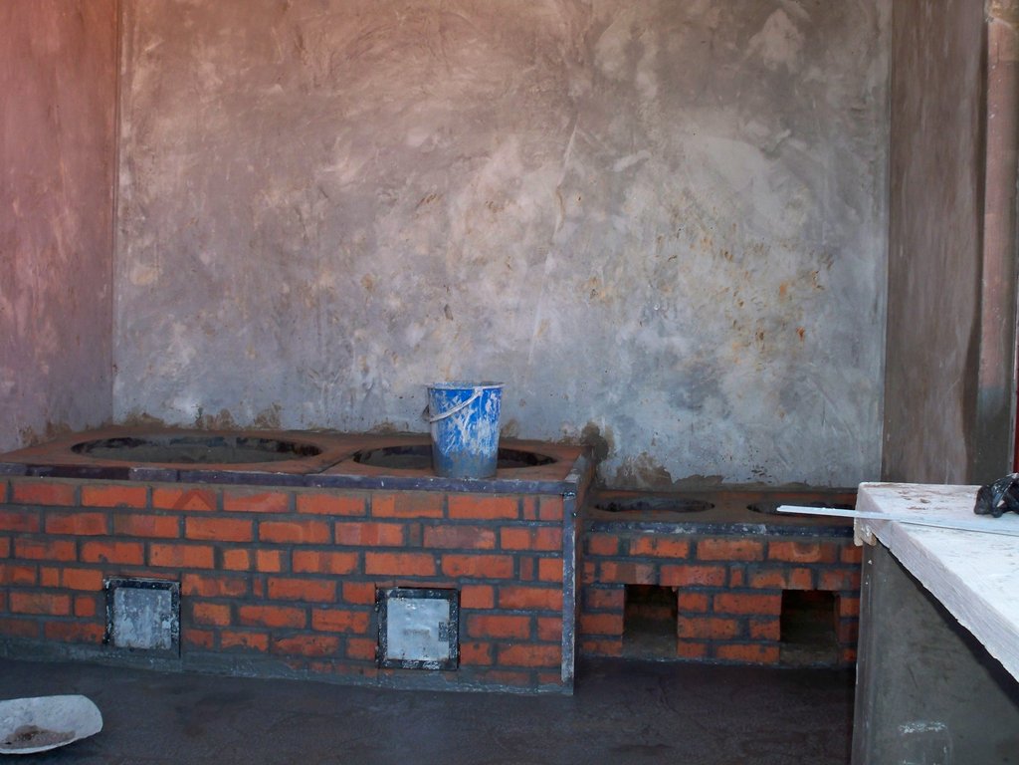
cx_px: 510
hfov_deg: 42.9
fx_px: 1295
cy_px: 382
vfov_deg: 32.9
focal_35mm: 44
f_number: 3.5
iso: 200
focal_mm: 7.8
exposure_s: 1/60
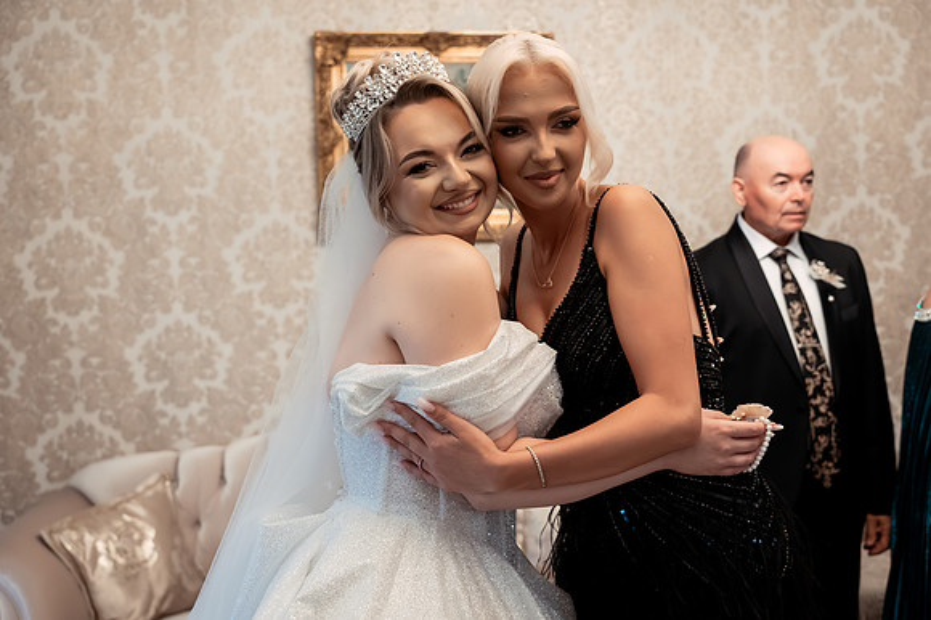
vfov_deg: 34.5
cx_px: 506
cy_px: 322
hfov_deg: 50.0
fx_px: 997
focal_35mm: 39
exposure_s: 1/200
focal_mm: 35
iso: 3200
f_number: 3.2
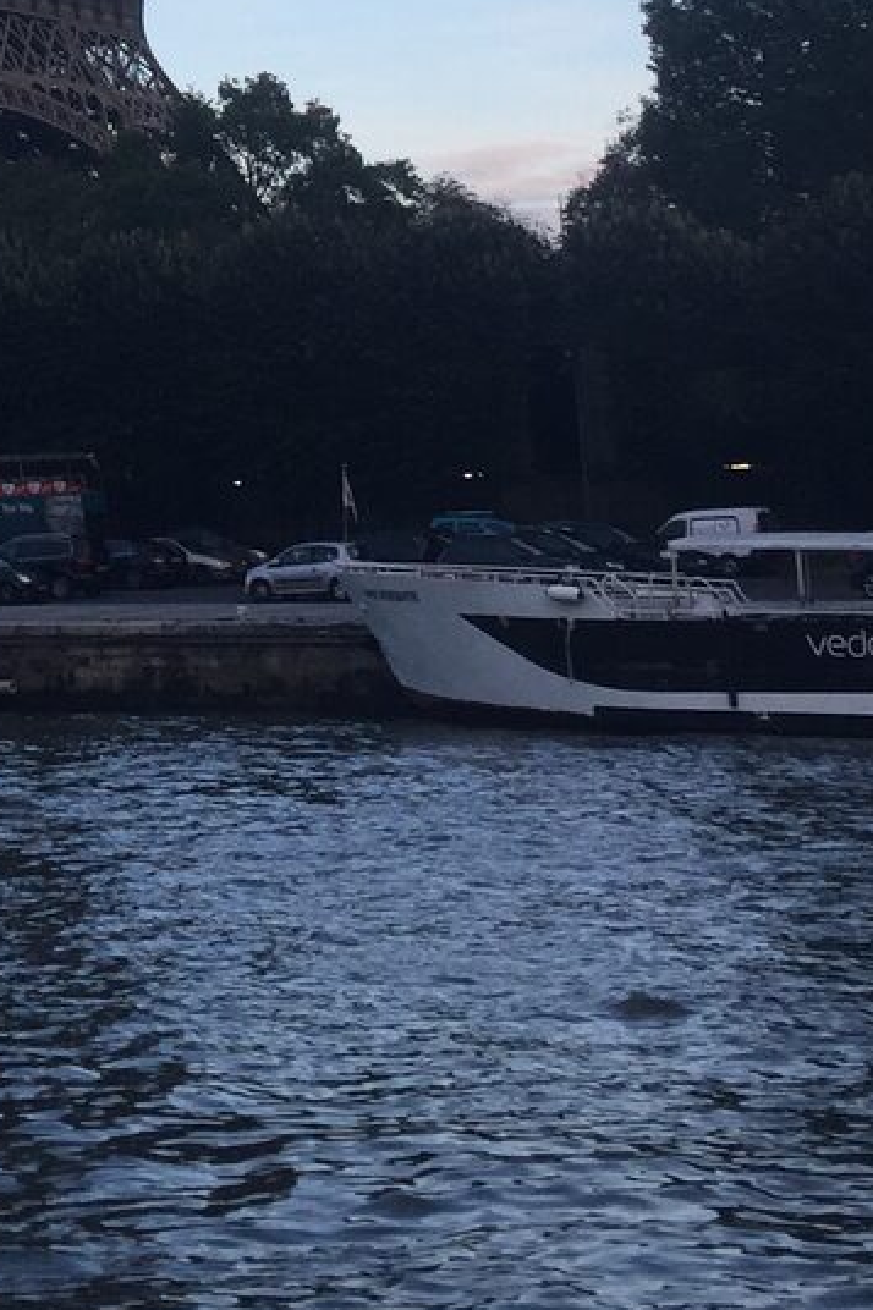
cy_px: -535
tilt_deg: +17.4
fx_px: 3276
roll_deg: +0.6
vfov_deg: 20.1
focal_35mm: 90
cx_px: -252
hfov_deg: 14.6
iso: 32
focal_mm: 4.15
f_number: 2.2
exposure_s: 1/542
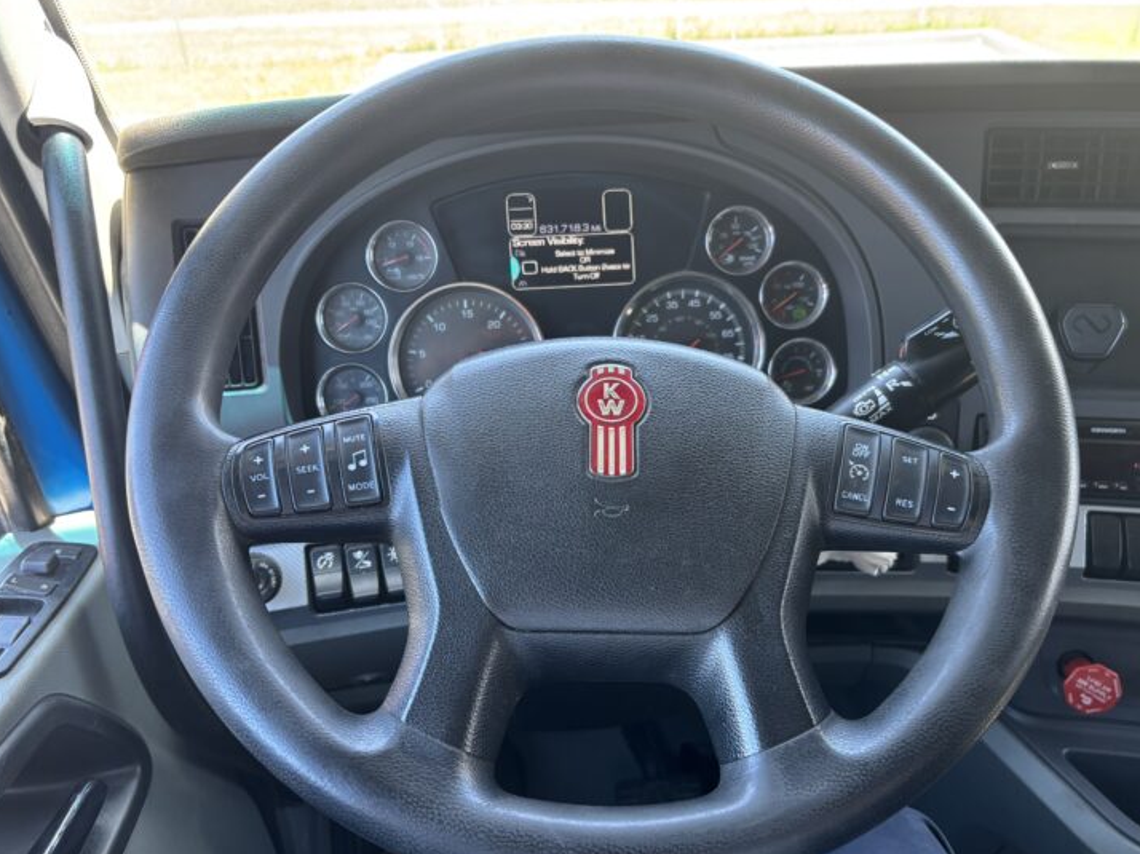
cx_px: 602
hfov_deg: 61.6
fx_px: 955
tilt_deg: -32.2
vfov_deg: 48.1
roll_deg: +0.3
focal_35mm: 29
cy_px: 467
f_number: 1.6
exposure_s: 1/88
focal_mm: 5.96
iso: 125
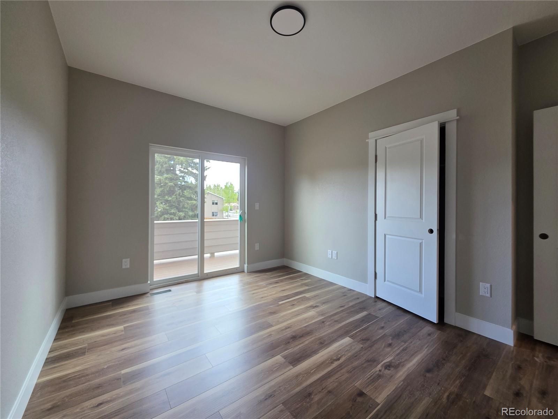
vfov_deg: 89.9
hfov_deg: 106.2
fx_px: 210
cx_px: 279
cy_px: 210
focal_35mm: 13
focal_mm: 2.2
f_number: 1.9
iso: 125
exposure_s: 1/120
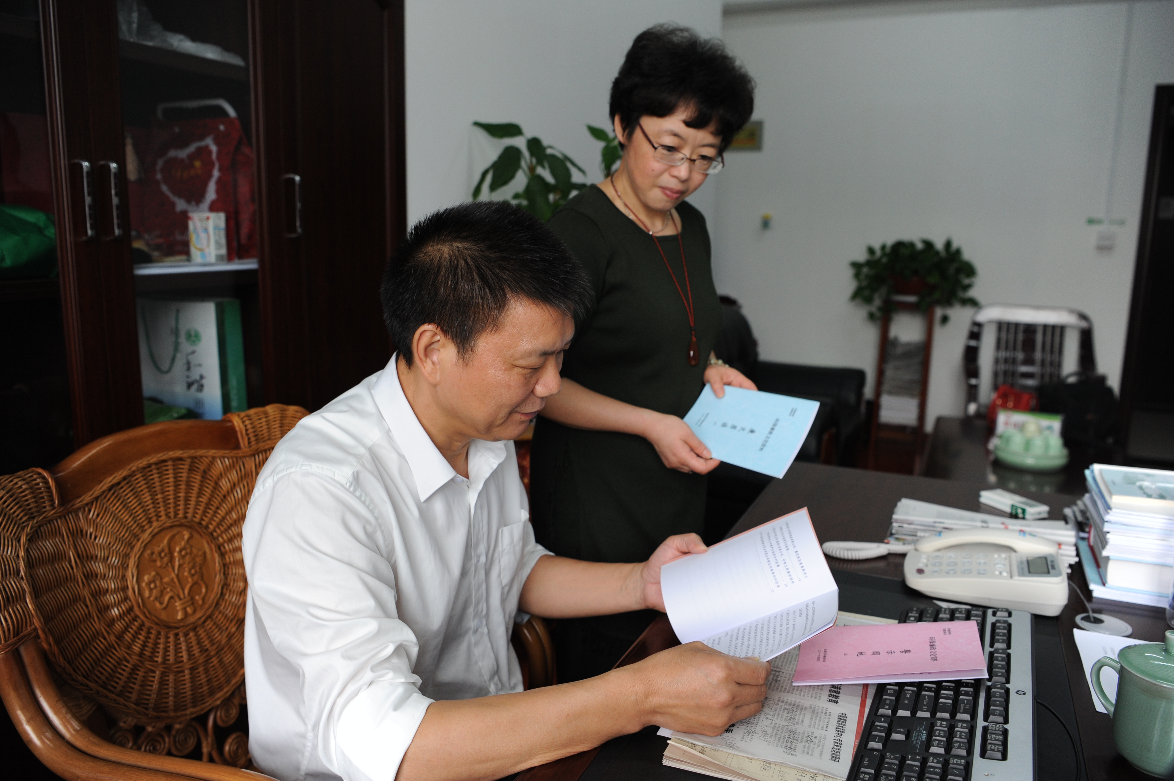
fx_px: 913
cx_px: 587
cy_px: 390
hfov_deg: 65.5
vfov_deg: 46.3
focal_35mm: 28
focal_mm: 28
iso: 1000
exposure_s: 1/200
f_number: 4
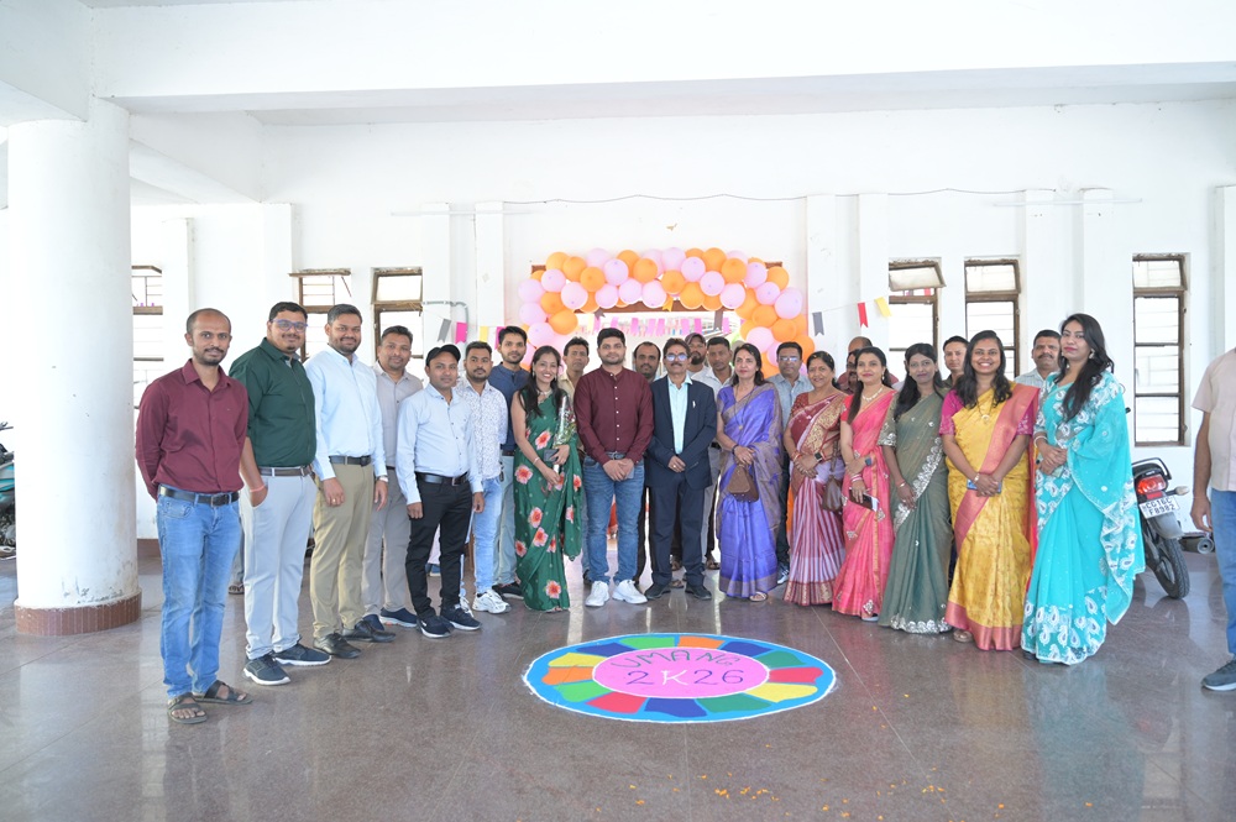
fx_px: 961
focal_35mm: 28
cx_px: 618
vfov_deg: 46.3
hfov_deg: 65.5
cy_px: 411
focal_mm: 28
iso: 200
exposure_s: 1/100
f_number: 2.8
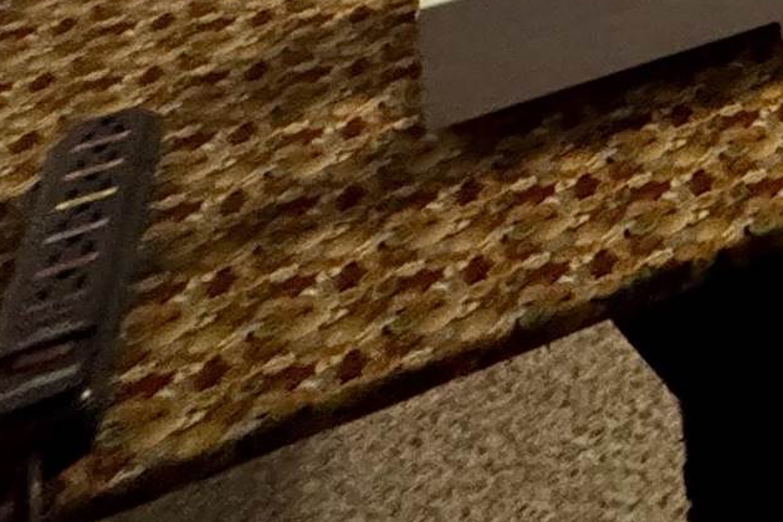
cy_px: -813
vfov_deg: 13.1
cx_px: 1545
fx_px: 1544
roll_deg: +0.3
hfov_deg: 18.8
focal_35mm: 71
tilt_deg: -2.9
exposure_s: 1/60
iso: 640
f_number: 2.2
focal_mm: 2.22
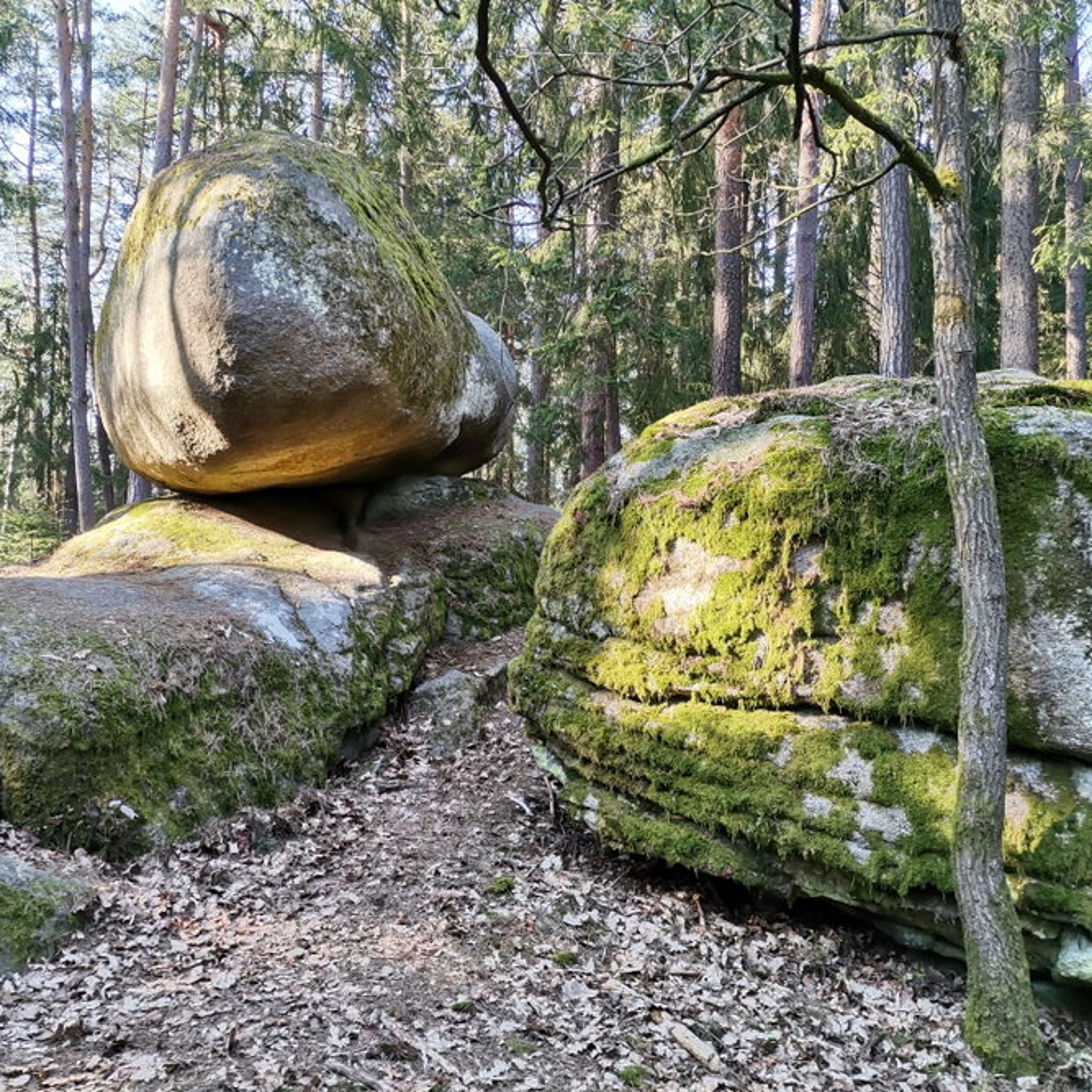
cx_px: 532
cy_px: 549
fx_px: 1106
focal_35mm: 31
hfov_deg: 52.5
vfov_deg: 52.5
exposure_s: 1/99.9
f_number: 1.8
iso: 64
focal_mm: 4.75
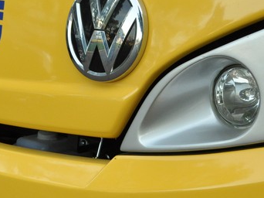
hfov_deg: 20.6
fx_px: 724
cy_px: 60
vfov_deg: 15.5
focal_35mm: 95
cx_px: 165
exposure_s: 1/250
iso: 800
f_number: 8
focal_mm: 22
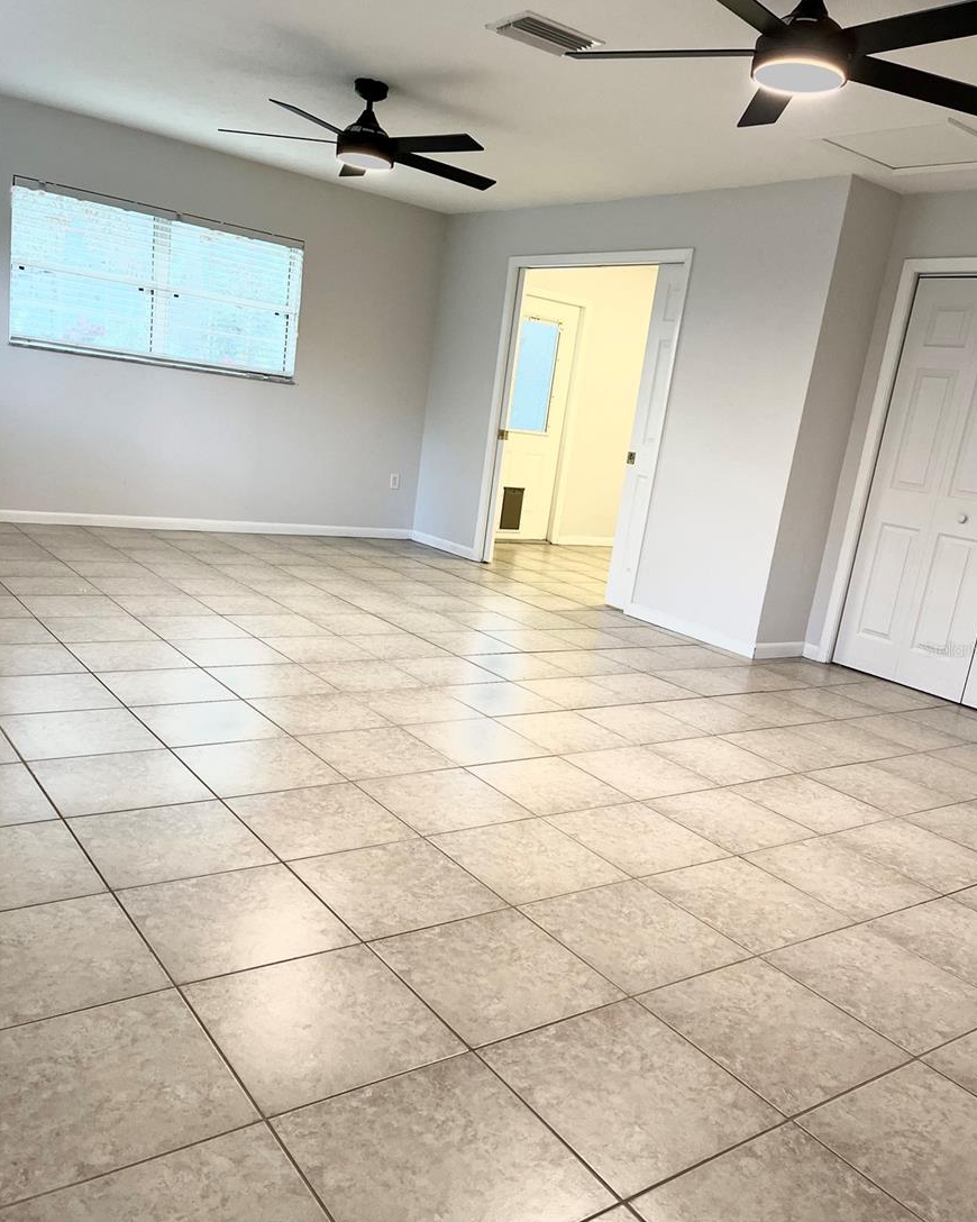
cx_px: 499
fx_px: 1012
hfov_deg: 51.5
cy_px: 649
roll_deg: -7.7
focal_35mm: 28
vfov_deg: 62.2
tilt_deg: -14.3
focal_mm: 5.1
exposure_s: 1/60
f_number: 1.6
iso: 160
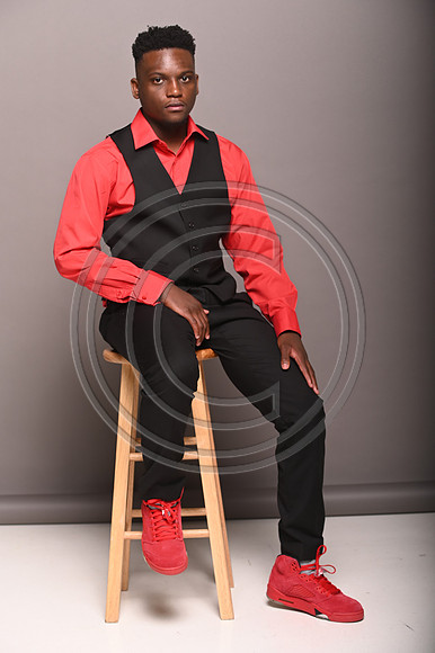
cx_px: 218
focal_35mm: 70
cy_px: 326
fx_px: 1270
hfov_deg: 19.4
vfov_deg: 28.9
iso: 250
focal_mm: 70
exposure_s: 1/200
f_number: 4
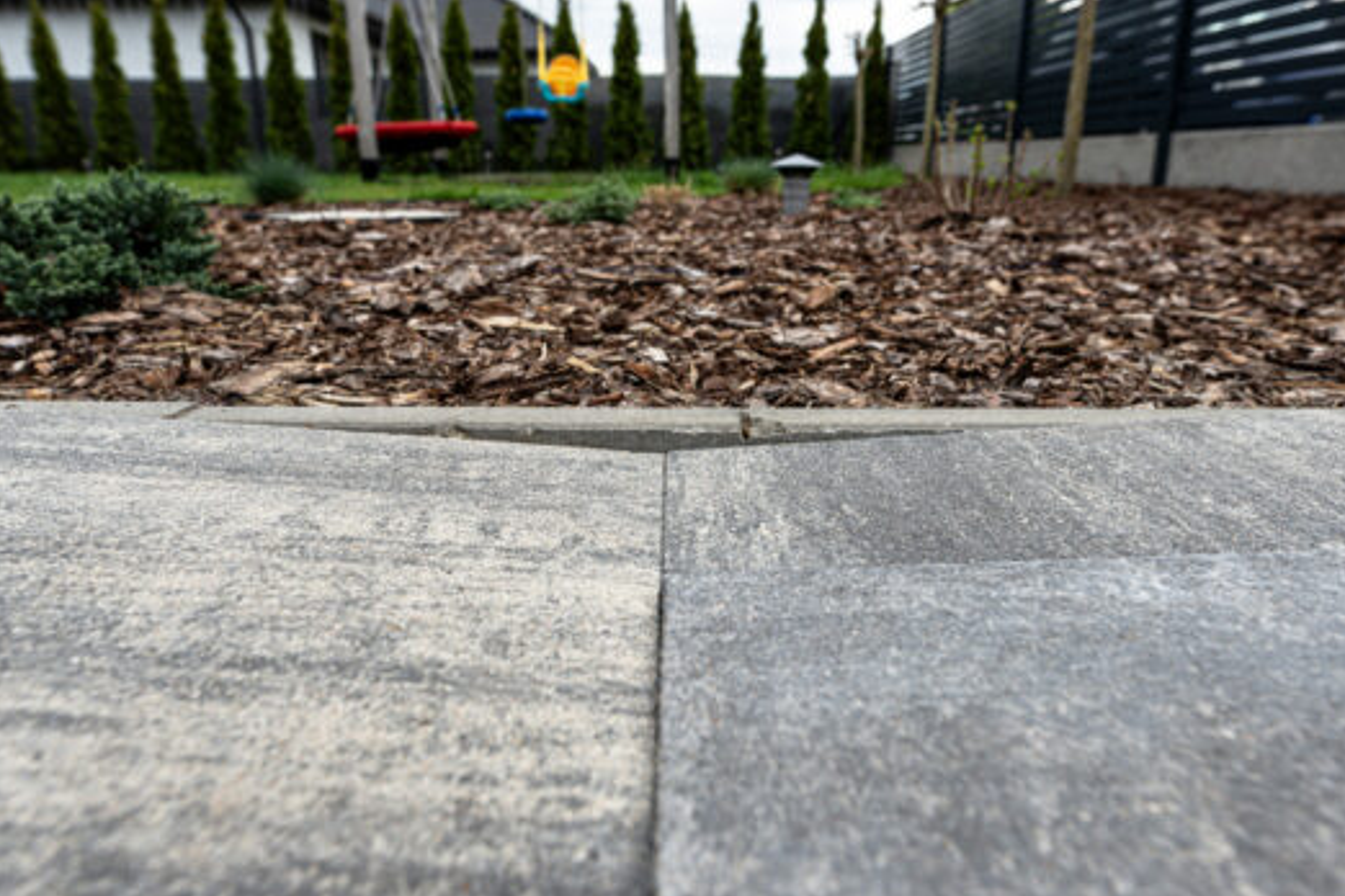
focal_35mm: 23
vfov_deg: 55.1
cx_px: 665
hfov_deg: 76.1
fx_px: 859
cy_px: 430
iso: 100
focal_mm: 20
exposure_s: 1/250
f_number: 5.6
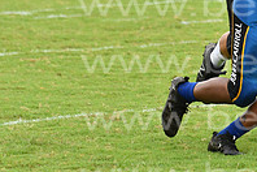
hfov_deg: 3.3
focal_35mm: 614
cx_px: 375
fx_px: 4383
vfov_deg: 2.2
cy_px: -22
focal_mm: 140
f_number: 3.5
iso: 800
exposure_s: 1/2000
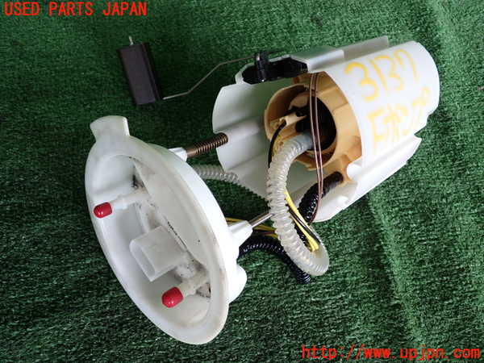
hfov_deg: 60.0
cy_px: 182
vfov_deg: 46.8
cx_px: 242
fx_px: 419
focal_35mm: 30
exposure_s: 1/125
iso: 125
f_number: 2.3
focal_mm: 5.4
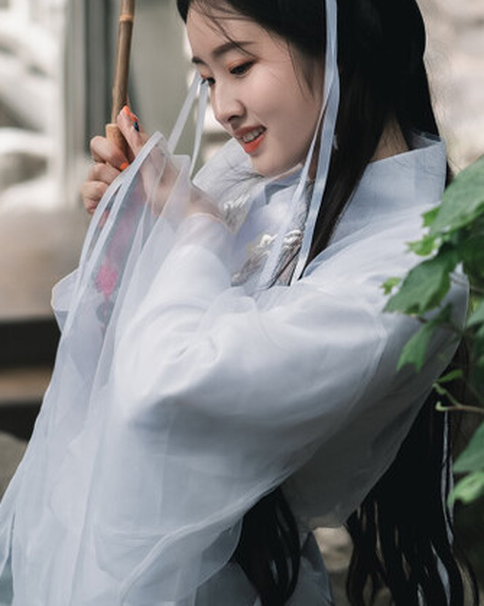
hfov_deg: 8.2
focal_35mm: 188
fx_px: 3367
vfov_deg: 10.2
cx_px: -32
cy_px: 39
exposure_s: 1/320
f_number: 2.8
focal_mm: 70
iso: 400
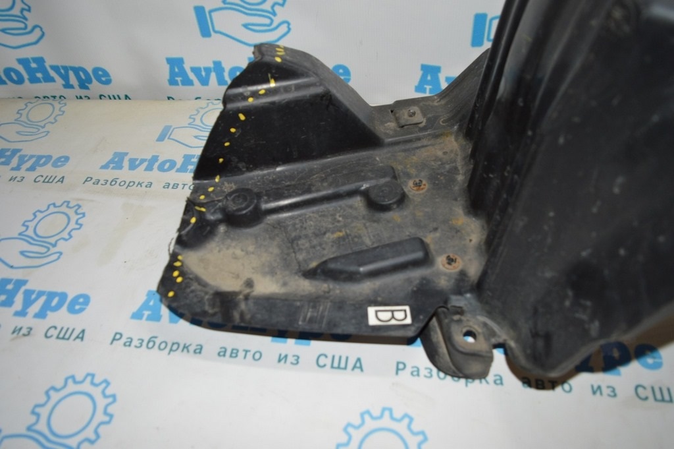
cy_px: 224
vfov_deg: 47.9
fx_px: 505
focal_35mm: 27
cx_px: 337
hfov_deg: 67.4
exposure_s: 1/60
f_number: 4
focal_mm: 18
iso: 400
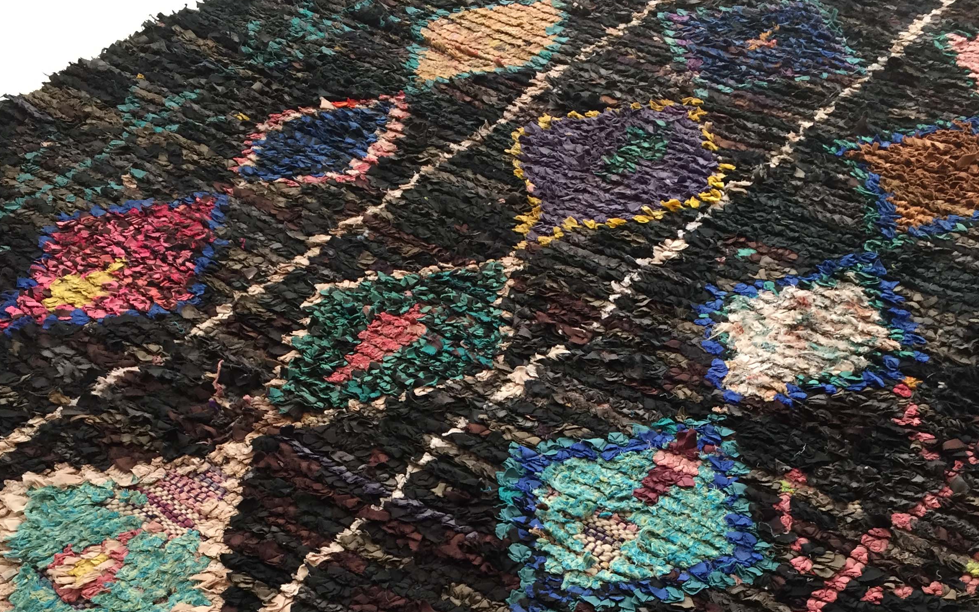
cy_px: 591
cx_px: 484
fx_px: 1121
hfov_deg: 47.2
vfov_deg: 28.9
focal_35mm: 42
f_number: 2.2
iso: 125
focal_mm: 4.15
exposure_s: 1/33
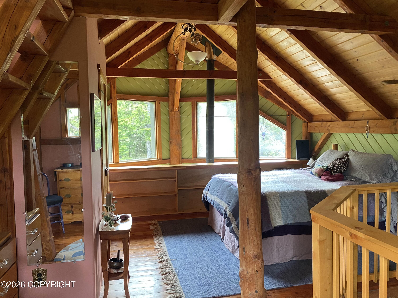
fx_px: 299
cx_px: 199
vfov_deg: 53.1
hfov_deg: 67.3
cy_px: 149
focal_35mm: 26
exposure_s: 1/60
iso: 200
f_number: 1.8
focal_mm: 4.25
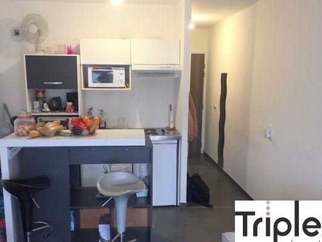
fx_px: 326
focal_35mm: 35
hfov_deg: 52.6
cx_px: 149
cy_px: 135
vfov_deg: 40.7
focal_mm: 4.15
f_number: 2.2
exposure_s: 1/33
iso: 100
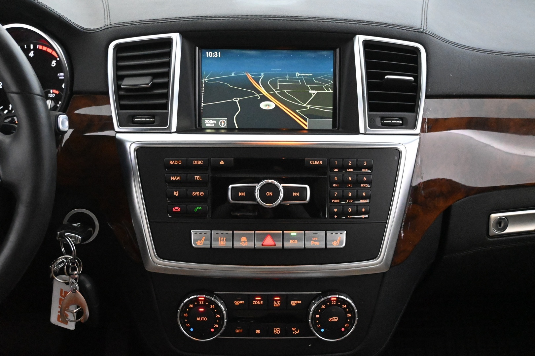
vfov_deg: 29.9
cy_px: 178
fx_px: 669
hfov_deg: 43.6
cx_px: 268
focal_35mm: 45
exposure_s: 1/50
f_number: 4.8
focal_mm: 30
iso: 12800
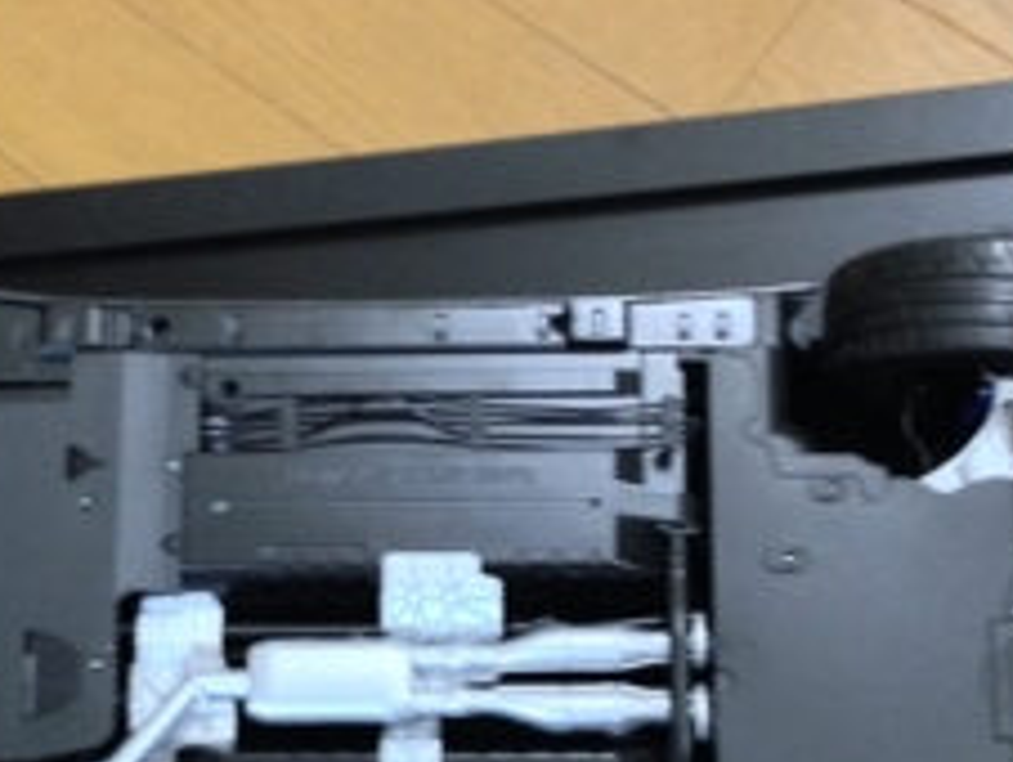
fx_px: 2139
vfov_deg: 20.0
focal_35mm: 73
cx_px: 408
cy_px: 616
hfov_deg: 26.6
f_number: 2.4
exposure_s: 1/15
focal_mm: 4.12
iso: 640
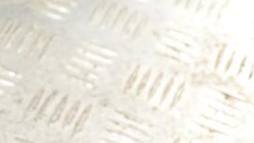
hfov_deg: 22.0
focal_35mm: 96
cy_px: 175
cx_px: 190
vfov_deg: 12.3
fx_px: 647
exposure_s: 1/160
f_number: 6.3
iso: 3200
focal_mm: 28
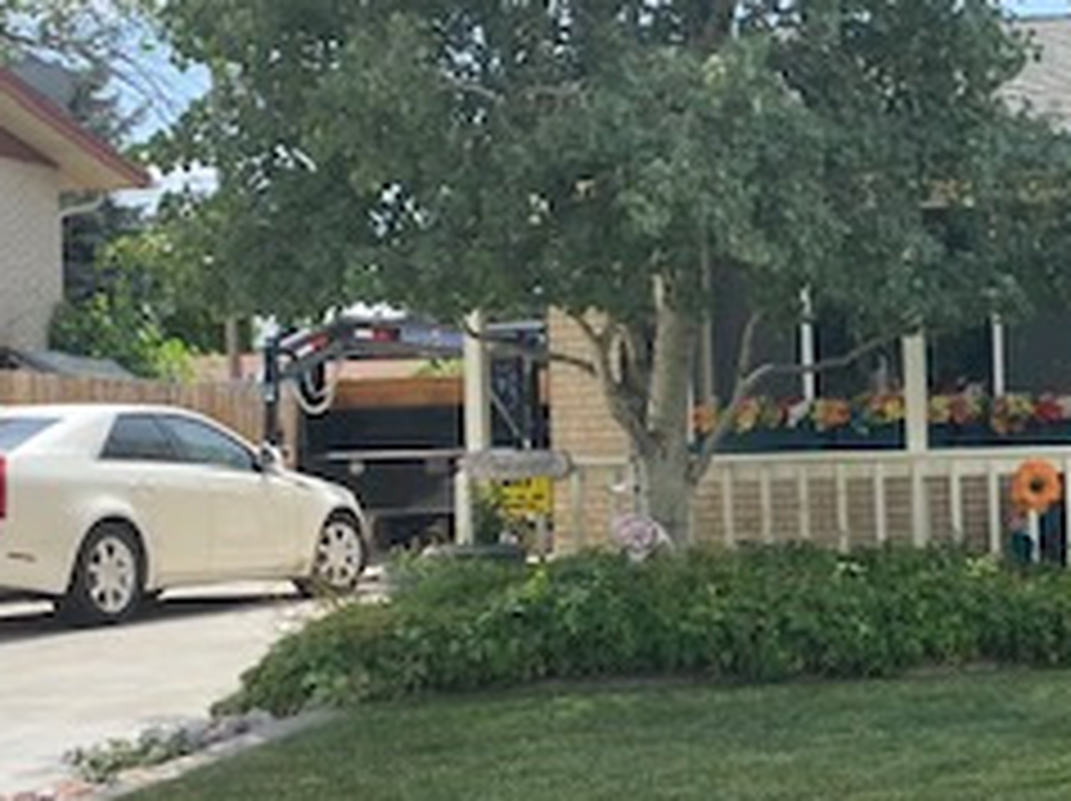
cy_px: 468
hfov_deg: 25.1
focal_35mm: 70
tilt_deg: +0.0
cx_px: 1282
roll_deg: +1.2
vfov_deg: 21.0
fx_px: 2164
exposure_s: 1/1043
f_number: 1.8
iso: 32
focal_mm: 4.25
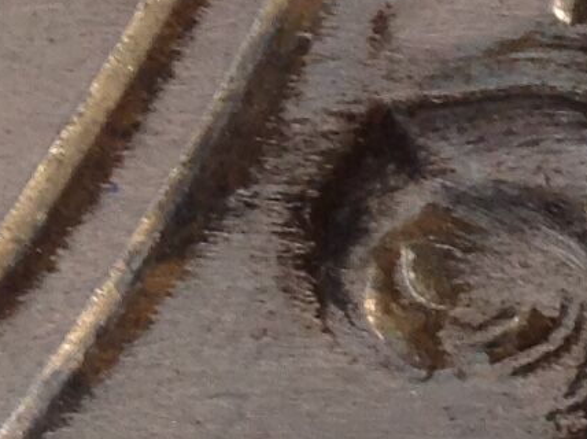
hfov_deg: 9.3
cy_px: -195
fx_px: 3591
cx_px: 454
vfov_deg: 6.9
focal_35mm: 212
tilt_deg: -48.3
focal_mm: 4.28
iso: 80
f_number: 2.4
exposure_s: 1/15
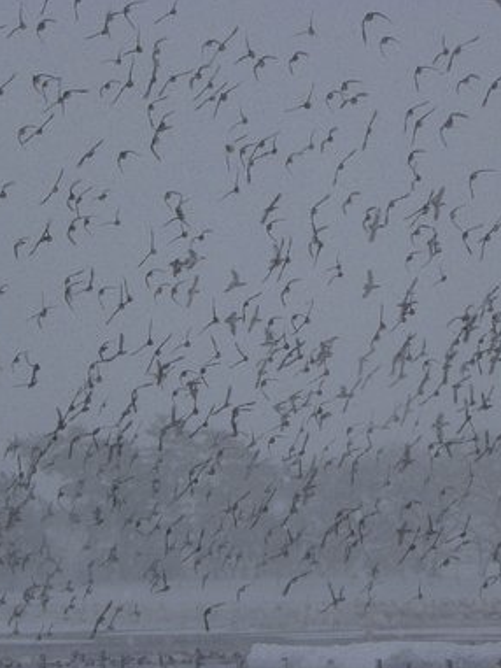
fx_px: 6403
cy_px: 333
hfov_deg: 4.5
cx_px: 321
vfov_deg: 6.0
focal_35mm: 332
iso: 64
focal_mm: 44
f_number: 5.6
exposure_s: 1/262
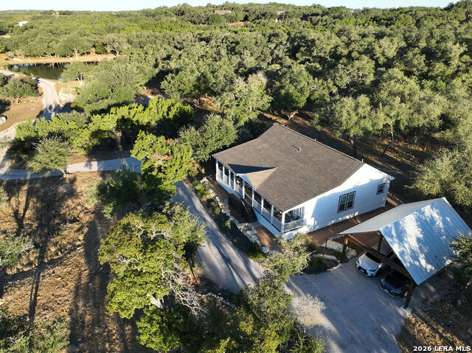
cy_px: 176
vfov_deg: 56.8
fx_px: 327
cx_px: 236
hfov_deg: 71.6
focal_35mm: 24
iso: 170
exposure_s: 1/1000
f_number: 2.8
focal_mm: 12.29
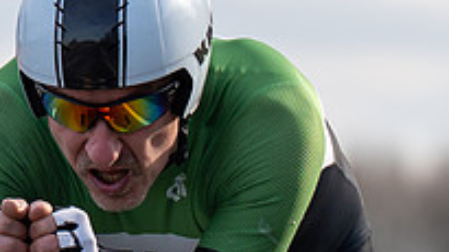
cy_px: 201
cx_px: 197
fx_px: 12255
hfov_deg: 2.1
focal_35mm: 1030
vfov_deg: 1.2
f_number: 4
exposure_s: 1/800
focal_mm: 163
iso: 100
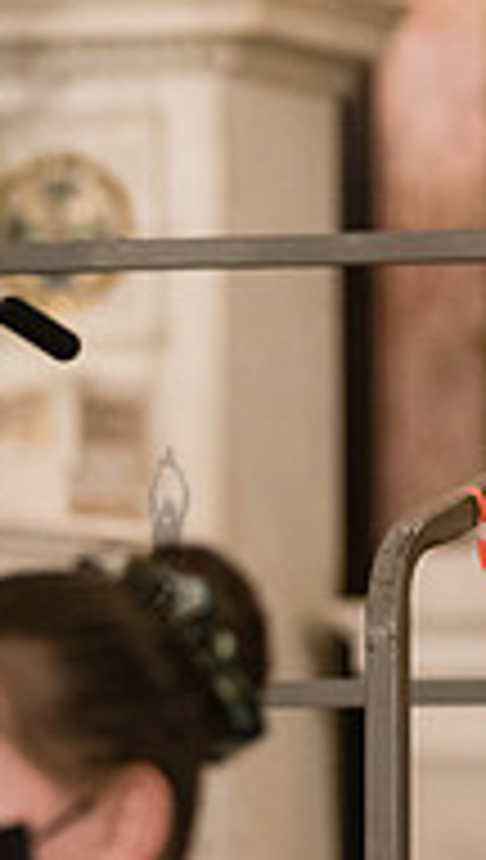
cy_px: 521
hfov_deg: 2.6
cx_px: -648
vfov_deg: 4.7
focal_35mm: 463
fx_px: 10565
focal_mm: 135
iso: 4000
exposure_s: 1/200
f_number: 4
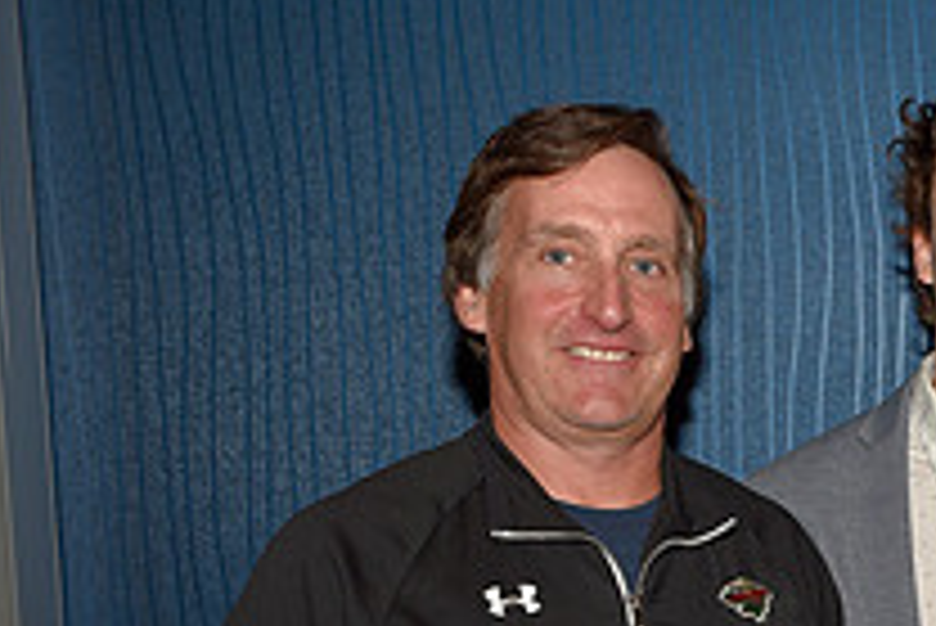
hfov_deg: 22.7
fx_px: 2107
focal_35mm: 81
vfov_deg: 15.9
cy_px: 853
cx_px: 1166
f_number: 5
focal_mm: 29
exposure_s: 1/60
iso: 200
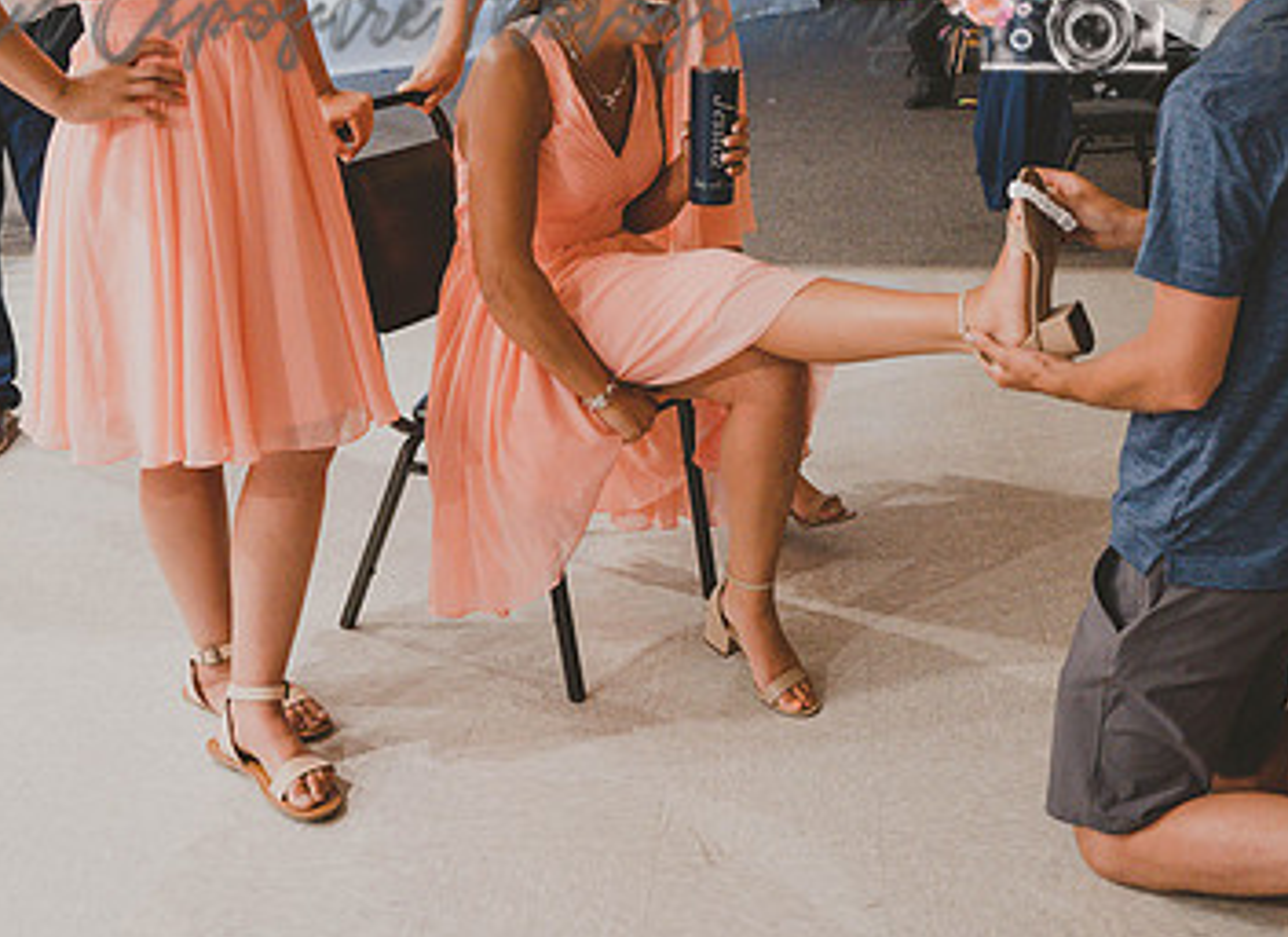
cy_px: 243
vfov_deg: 30.4
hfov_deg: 41.3
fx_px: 1693
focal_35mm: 46
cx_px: 828
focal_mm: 25
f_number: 2.8
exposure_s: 1/80
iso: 3200
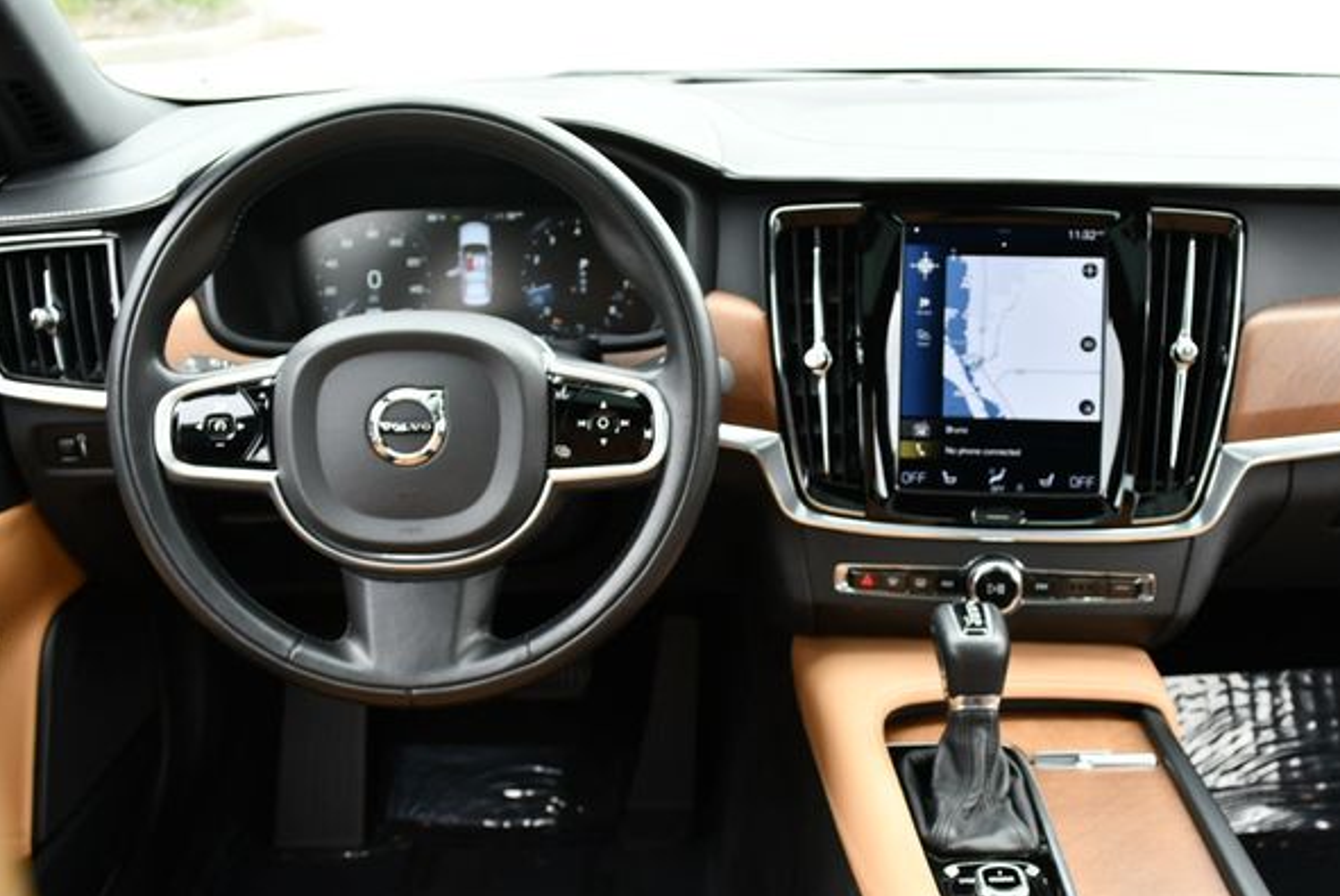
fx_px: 1453
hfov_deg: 49.5
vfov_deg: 34.2
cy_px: 483
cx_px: 721
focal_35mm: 39
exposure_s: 1/250
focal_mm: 18
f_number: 4.5
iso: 400
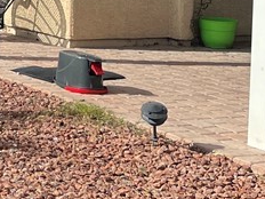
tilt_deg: -2.3
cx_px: -297
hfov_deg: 13.9
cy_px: -72
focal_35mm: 115
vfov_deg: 12.4
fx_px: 880
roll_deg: -0.5
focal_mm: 5.1
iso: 50
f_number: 1.6
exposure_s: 1/3215
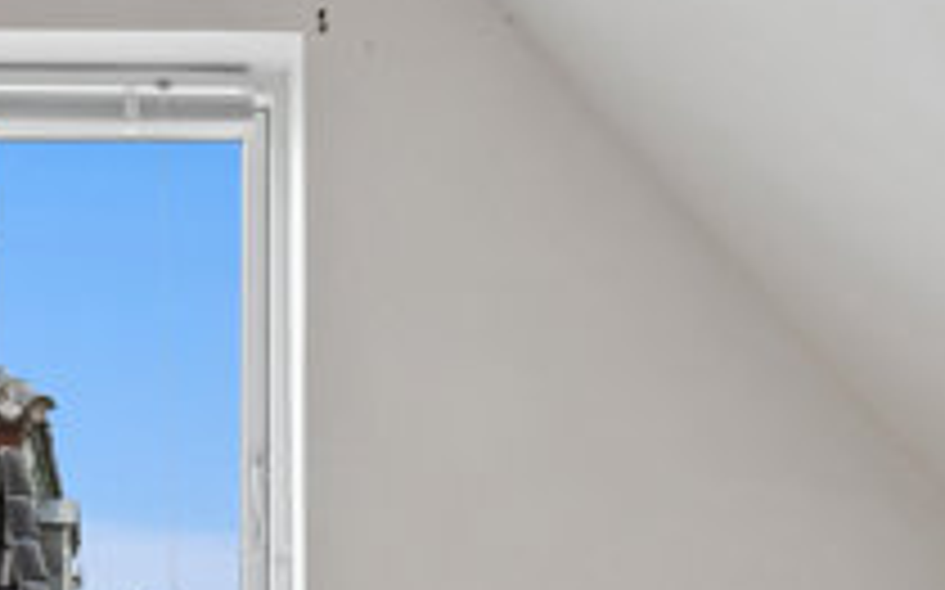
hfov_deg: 28.6
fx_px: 1802
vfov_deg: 17.4
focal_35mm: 70
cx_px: 153
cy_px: 772
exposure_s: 1/10
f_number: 13
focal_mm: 18
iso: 400
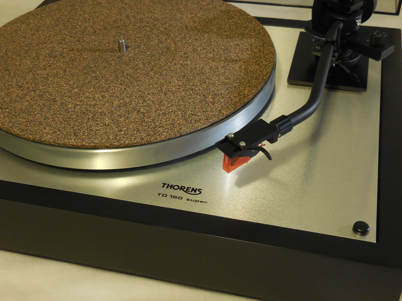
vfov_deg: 32.2
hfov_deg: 42.1
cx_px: 201
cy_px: 150
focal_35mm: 45
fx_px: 523
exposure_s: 1/10
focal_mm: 8.1
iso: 400
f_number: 4.2
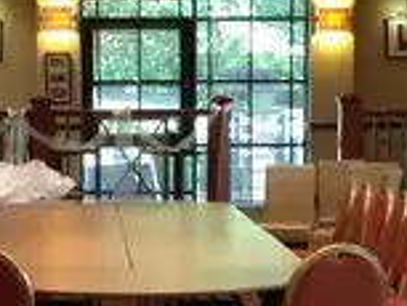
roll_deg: -0.3
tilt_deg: -8.7
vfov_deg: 8.7
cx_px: 174
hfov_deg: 11.6
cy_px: 323
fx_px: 2000
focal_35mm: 170
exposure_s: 1/20
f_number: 2.4
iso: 50
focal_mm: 4.28
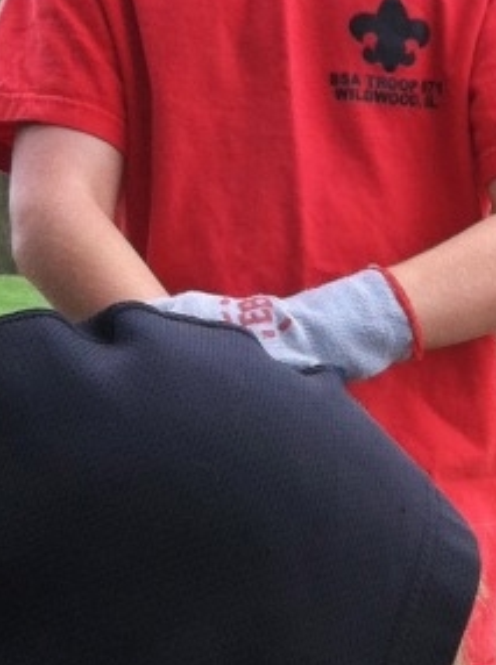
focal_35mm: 147
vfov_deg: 13.2
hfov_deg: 9.5
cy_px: 751
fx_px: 2821
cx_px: 957
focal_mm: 3.85
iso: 80
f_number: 2.8
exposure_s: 1/179
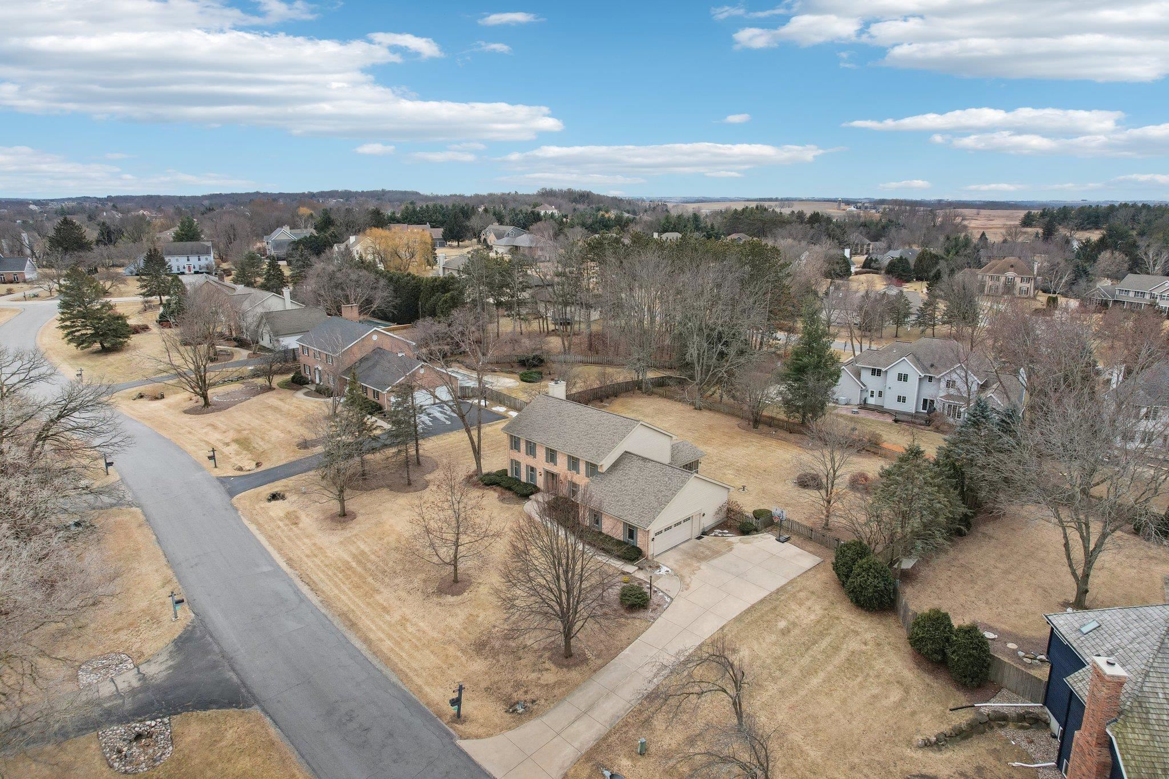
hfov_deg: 78.6
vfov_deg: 57.2
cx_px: 584
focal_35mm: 22
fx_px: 714
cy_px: 390
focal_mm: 8.4
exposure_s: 1/1250
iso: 120
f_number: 2.8
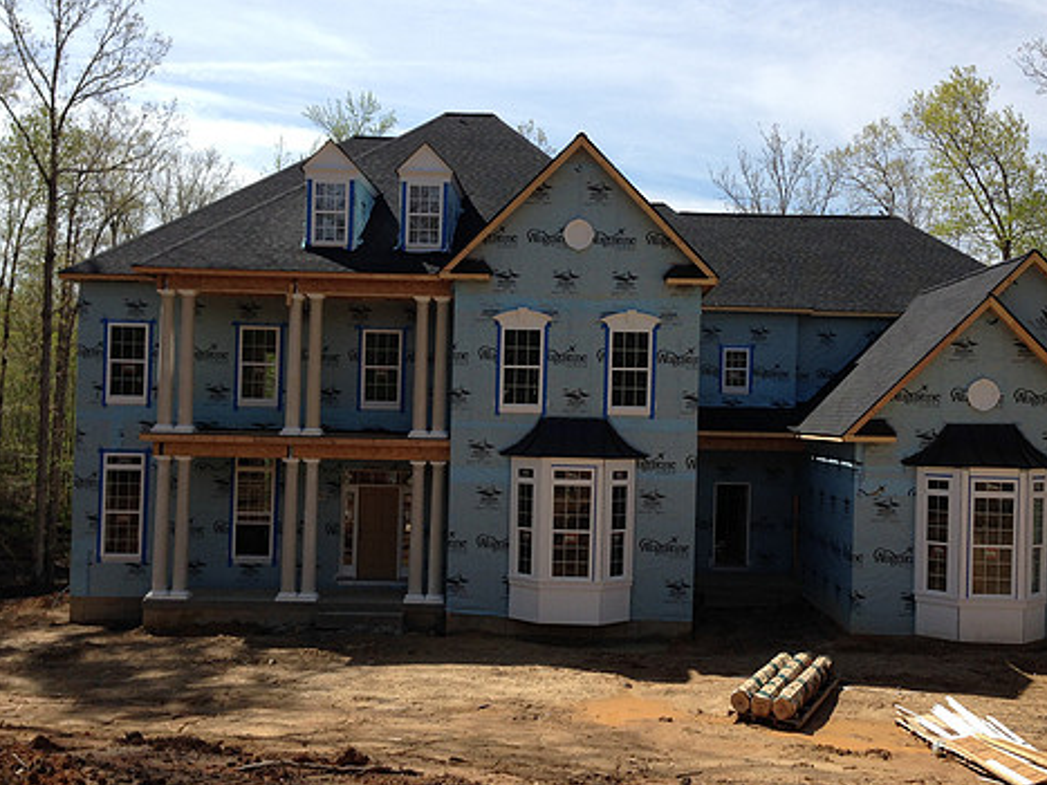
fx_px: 1240
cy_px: 409
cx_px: 574
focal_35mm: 41
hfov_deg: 45.7
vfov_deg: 35.1
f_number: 2.4
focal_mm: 4.12
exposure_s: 1/1695
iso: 50
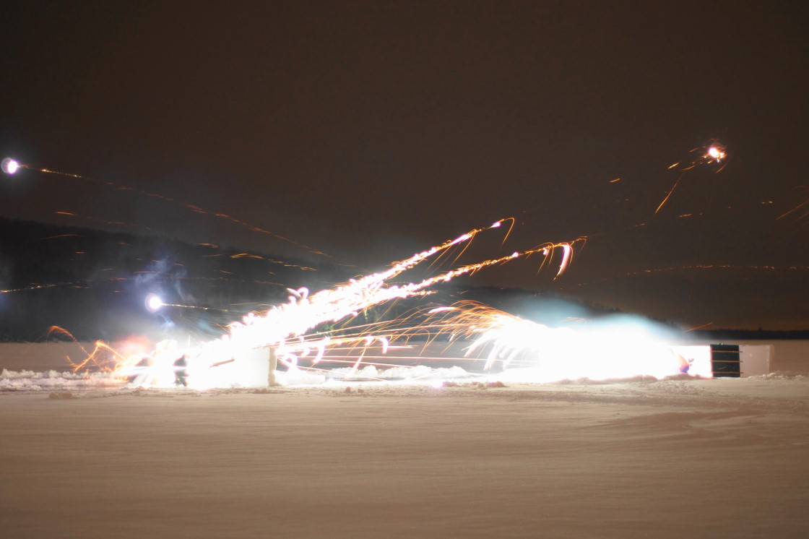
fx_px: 1685
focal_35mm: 75
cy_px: 270
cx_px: 404
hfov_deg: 27.0
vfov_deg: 18.2
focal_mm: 50
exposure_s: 15
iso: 400
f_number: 1.4
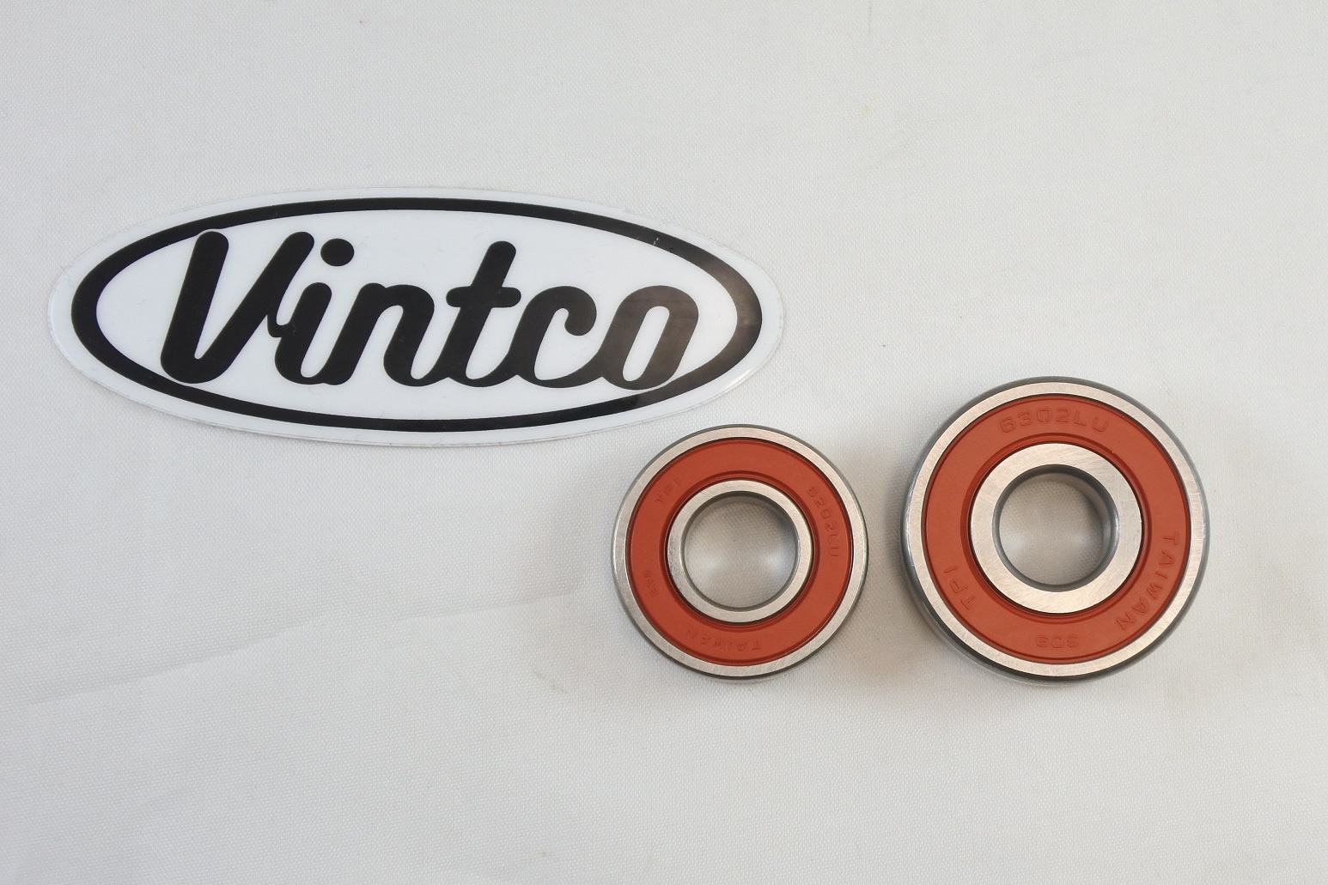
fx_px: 1808
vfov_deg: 27.5
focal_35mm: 49
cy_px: 442
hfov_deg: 40.3
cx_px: 664
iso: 400
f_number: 4.5
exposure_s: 1/125
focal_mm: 18.4
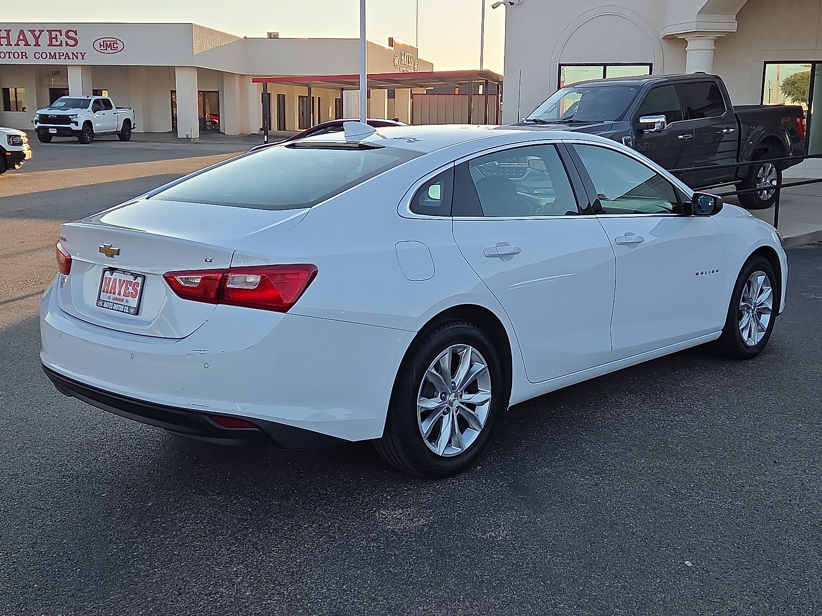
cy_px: 308
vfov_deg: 36.0
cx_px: 411
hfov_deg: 46.8
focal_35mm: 40
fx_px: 950
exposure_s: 1/833
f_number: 1.8
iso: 25
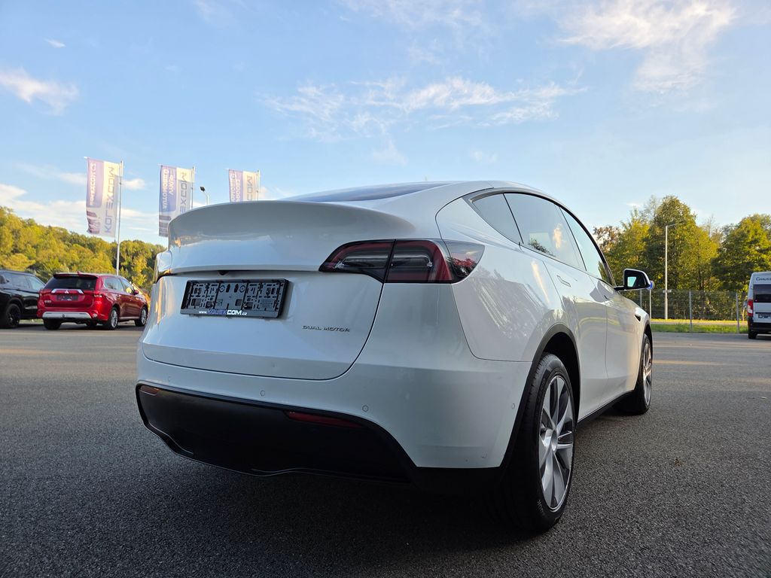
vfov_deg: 58.9
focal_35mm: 23
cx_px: 386
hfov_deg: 73.9
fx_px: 512
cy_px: 289
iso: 80
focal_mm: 5.4
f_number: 1.8
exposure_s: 1/1636
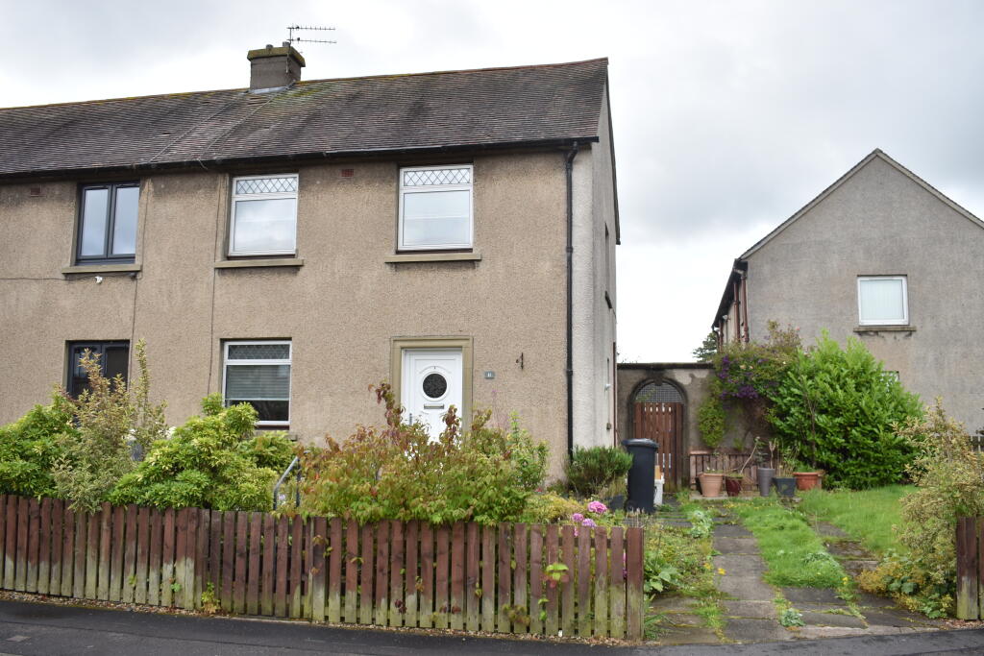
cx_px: 492
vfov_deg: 40.0
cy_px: 328
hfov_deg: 57.2
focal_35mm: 33
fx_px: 902
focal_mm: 22
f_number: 5
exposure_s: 1/250
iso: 100
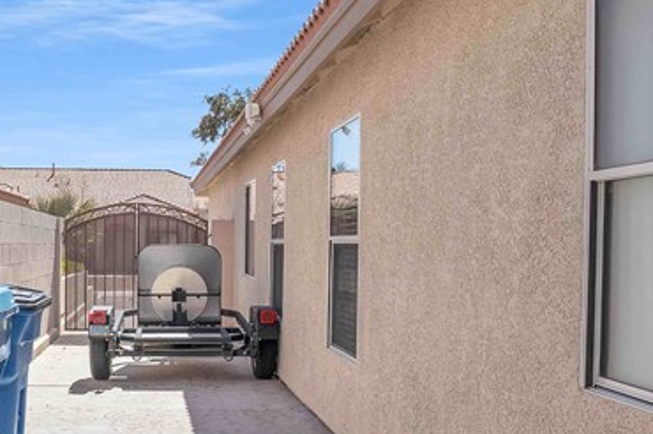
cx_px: 146
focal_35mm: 47
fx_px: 852
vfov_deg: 28.5
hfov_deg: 40.5
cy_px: 259
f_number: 10
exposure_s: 1/800
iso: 500
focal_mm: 16
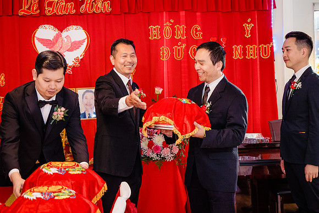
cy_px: 92
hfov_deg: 31.0
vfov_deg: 20.9
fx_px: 575
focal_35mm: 65
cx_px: 154
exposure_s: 1/125
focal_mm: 51
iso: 1600
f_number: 4
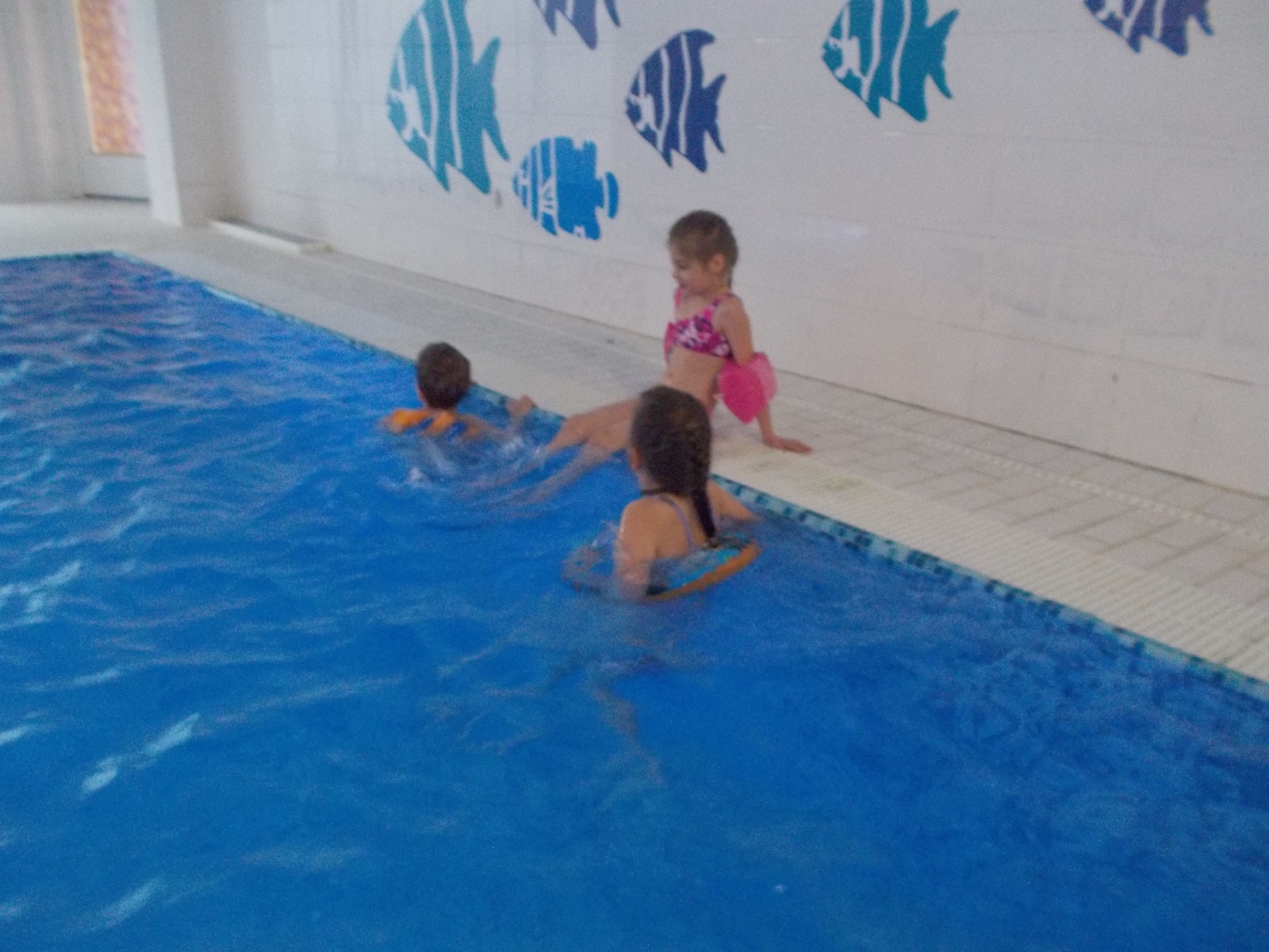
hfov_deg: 61.7
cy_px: 476
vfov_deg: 48.2
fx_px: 1063
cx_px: 634
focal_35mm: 29
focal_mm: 4.1
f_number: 3.3
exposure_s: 1/25
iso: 320
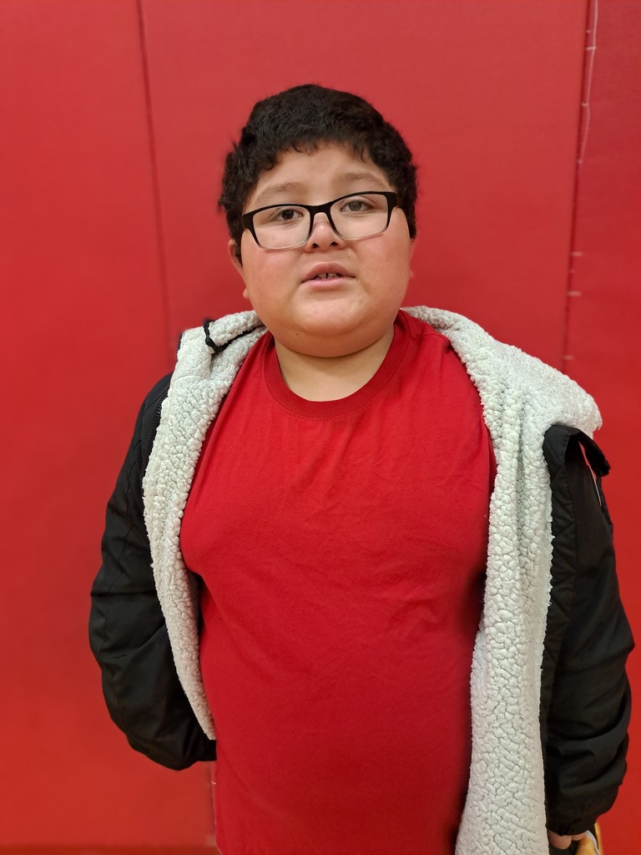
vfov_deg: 71.6
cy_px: 428
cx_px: 320
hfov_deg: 56.8
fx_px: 593
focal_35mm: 24
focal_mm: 5.23
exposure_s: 1/60
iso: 400
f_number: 1.8
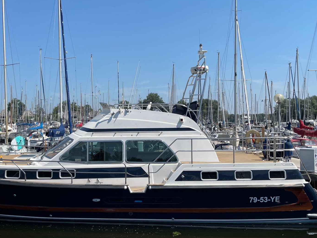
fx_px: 348
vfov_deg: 37.7
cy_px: 116
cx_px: 119
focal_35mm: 38
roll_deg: +0.4
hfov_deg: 48.5
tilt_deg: +1.2
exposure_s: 1/5051
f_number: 1.6
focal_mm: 4.2
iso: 32
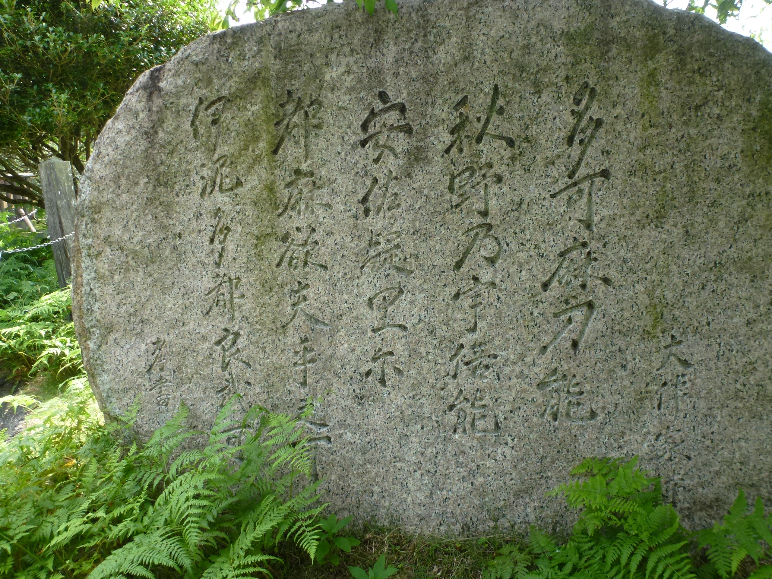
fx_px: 624
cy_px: 290
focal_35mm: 28
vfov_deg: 49.7
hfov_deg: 63.4
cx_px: 386
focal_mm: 5
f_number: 3.5
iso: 200
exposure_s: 1/250
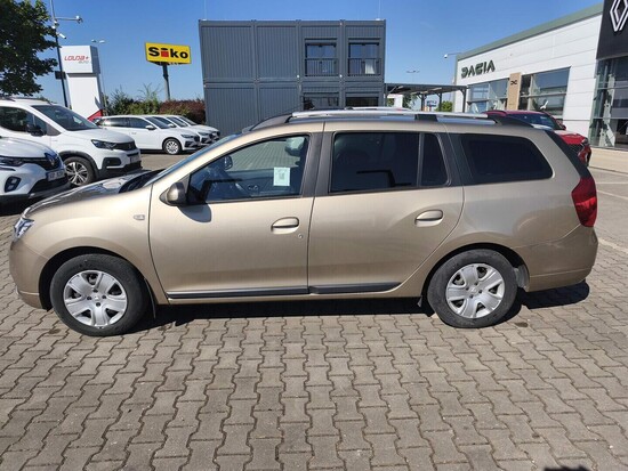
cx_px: 314
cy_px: 236
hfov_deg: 73.9
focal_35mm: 23
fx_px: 417
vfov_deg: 58.9
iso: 50
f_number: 1.65
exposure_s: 1/1954
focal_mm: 6.14
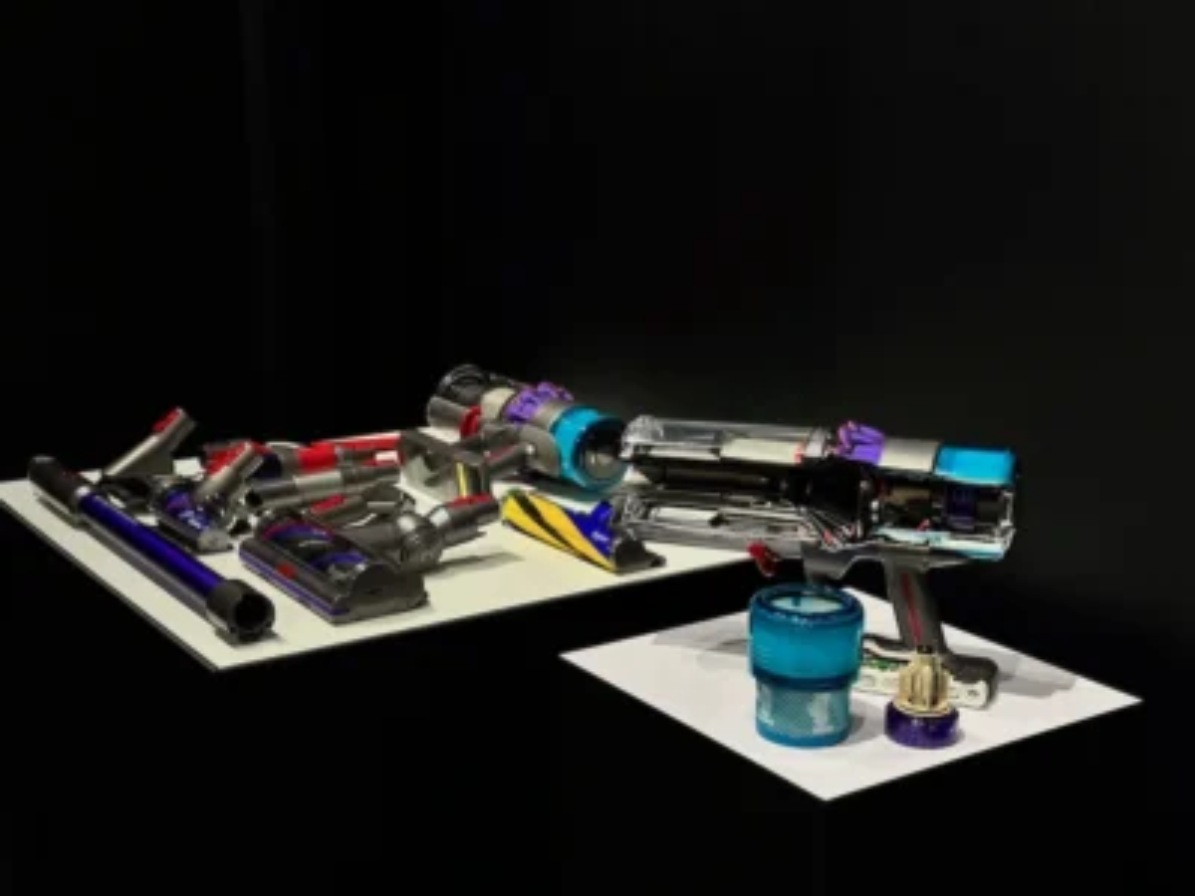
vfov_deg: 30.3
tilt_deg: -14.0
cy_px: 448
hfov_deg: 39.7
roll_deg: +0.0
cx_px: 598
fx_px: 1657
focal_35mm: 48
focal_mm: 6.86
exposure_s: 1/120
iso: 80
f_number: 1.78
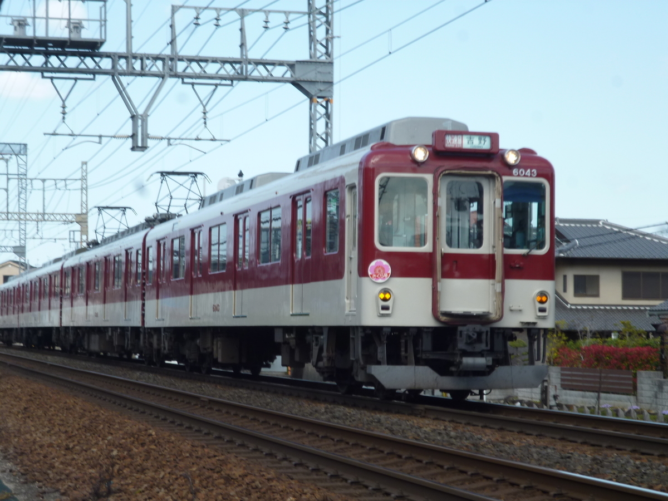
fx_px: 1679
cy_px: 250
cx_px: 334
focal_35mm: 87
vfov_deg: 17.0
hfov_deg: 22.5
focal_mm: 15.5
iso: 100
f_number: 5.8
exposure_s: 1/160
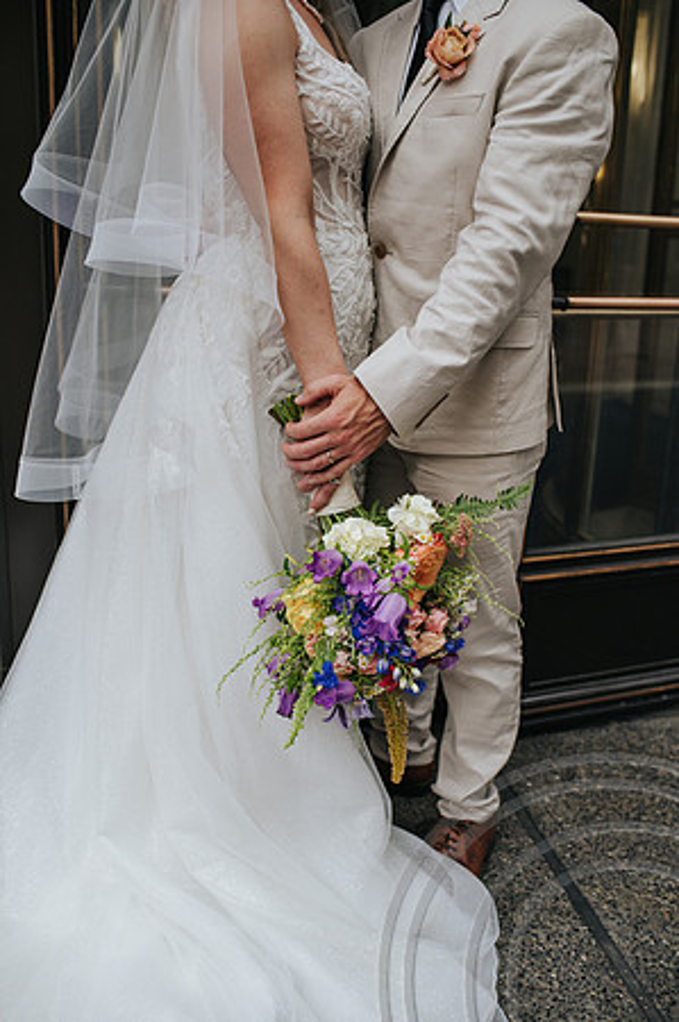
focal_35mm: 35
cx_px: 340
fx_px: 992
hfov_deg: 37.8
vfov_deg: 54.5
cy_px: 511
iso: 500
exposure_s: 1/320
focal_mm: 35
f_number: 3.2
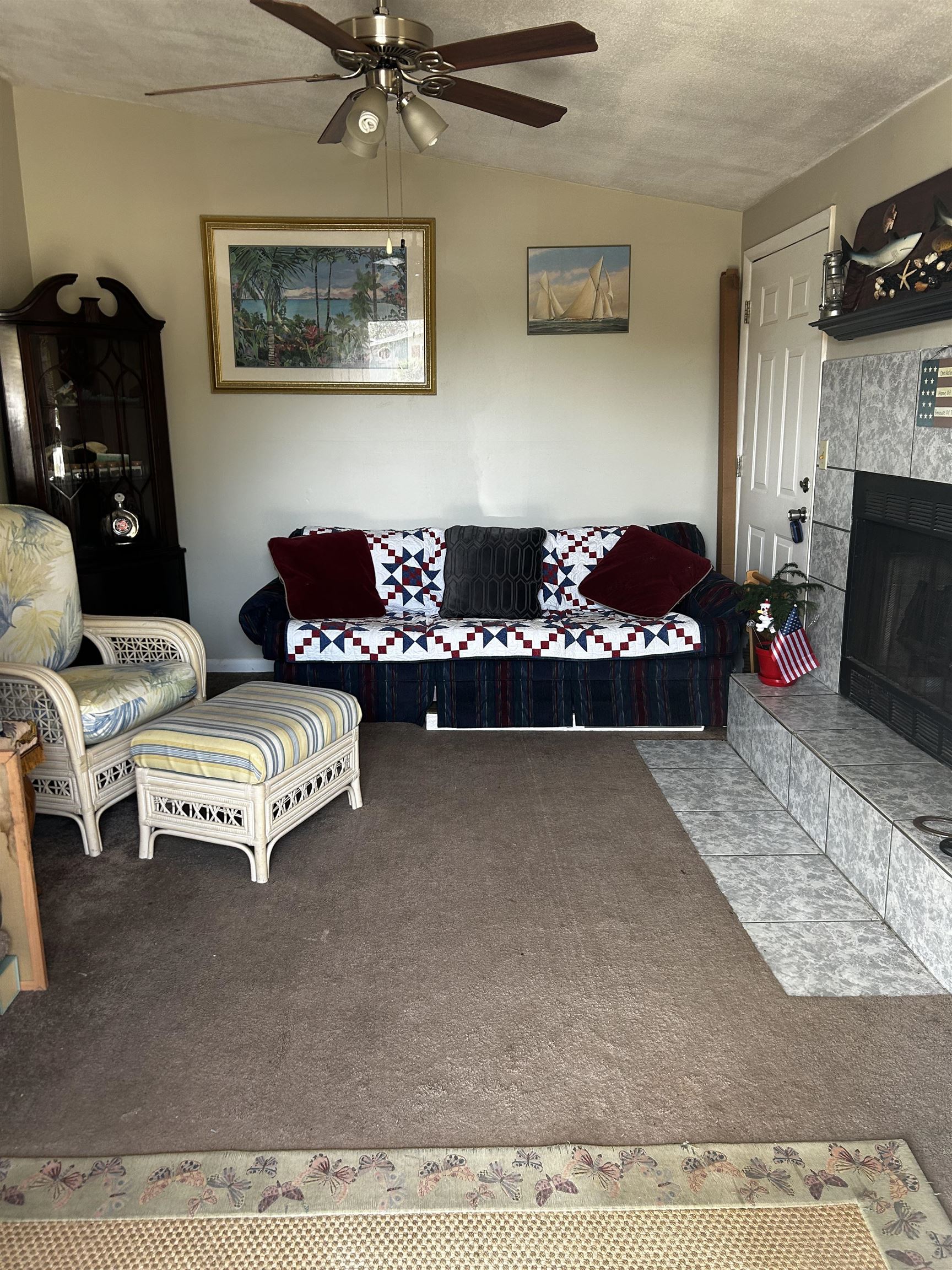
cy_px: 635
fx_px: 953
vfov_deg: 67.3
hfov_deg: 53.1
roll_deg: +1.4
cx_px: 476
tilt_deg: -13.5
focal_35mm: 26
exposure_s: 1/121
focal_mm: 5.7
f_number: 1.5
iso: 80
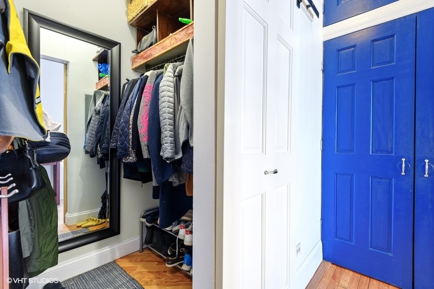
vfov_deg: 73.7
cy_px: 144
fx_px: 193
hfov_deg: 96.7
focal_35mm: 16
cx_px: 217
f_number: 8
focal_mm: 16
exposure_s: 2
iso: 200
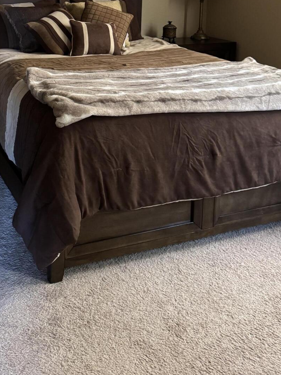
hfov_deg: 31.7
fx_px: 487
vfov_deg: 39.1
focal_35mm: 45
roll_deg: -0.2
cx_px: 74
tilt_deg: -7.5
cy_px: 37
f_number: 1.78
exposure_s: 1/30
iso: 800
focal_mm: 6.76
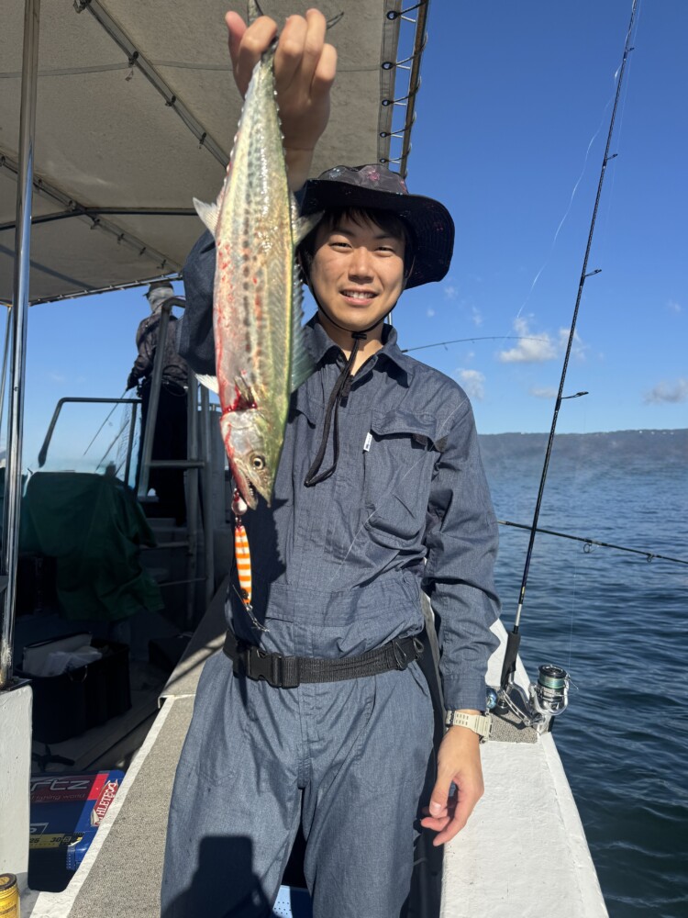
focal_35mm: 24
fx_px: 636
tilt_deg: +2.0
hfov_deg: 56.8
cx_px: 344
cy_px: 459
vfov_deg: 71.6
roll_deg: -2.0
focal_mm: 6.76
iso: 80
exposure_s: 1/5348
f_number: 1.78
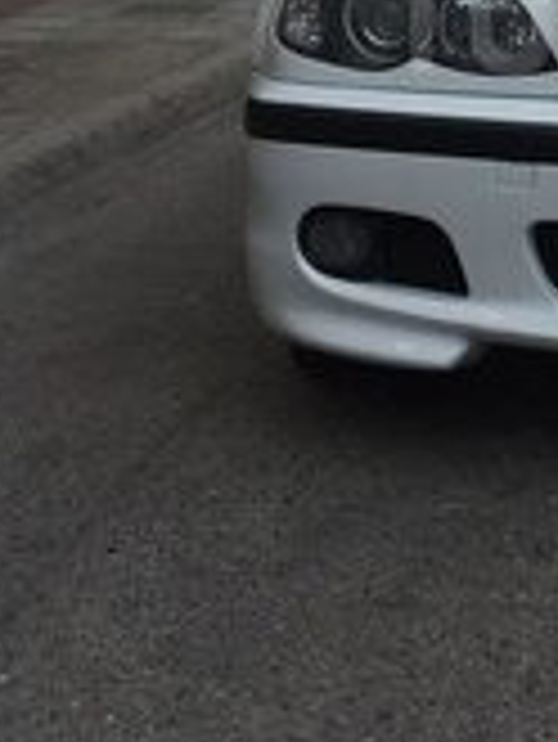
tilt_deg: -8.1
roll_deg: -0.2
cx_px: 729
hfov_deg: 16.1
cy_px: 22
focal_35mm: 87
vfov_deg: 21.8
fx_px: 1867
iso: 32
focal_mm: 4.15
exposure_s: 1/1412
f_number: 2.2
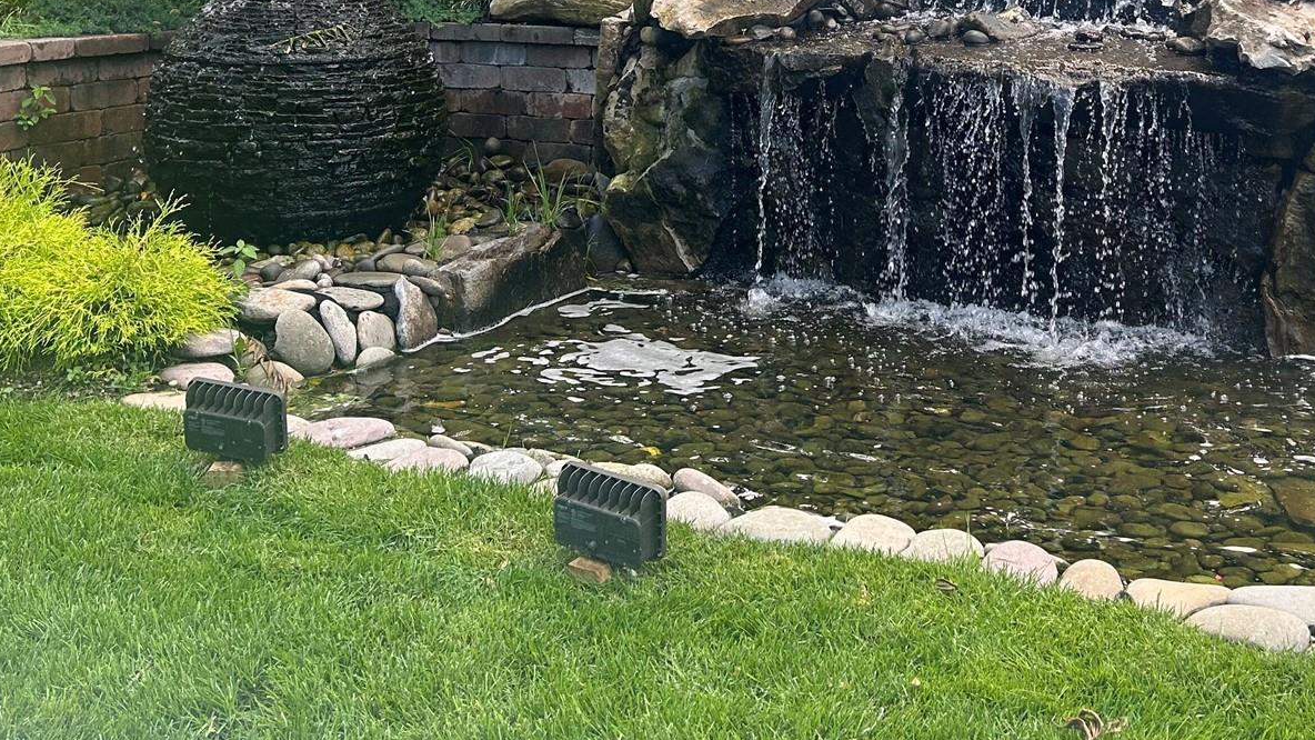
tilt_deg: -1.8
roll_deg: -0.1
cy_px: -58
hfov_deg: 41.9
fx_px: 1709
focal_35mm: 49
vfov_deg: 23.1
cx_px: 775
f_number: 1.5
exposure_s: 1/359
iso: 50
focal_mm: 5.7
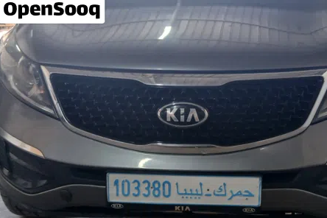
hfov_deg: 48.8
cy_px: 130
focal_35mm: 39
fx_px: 354
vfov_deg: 34.1
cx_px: 216
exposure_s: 1/50.3
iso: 100
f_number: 1.8
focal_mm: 3.98
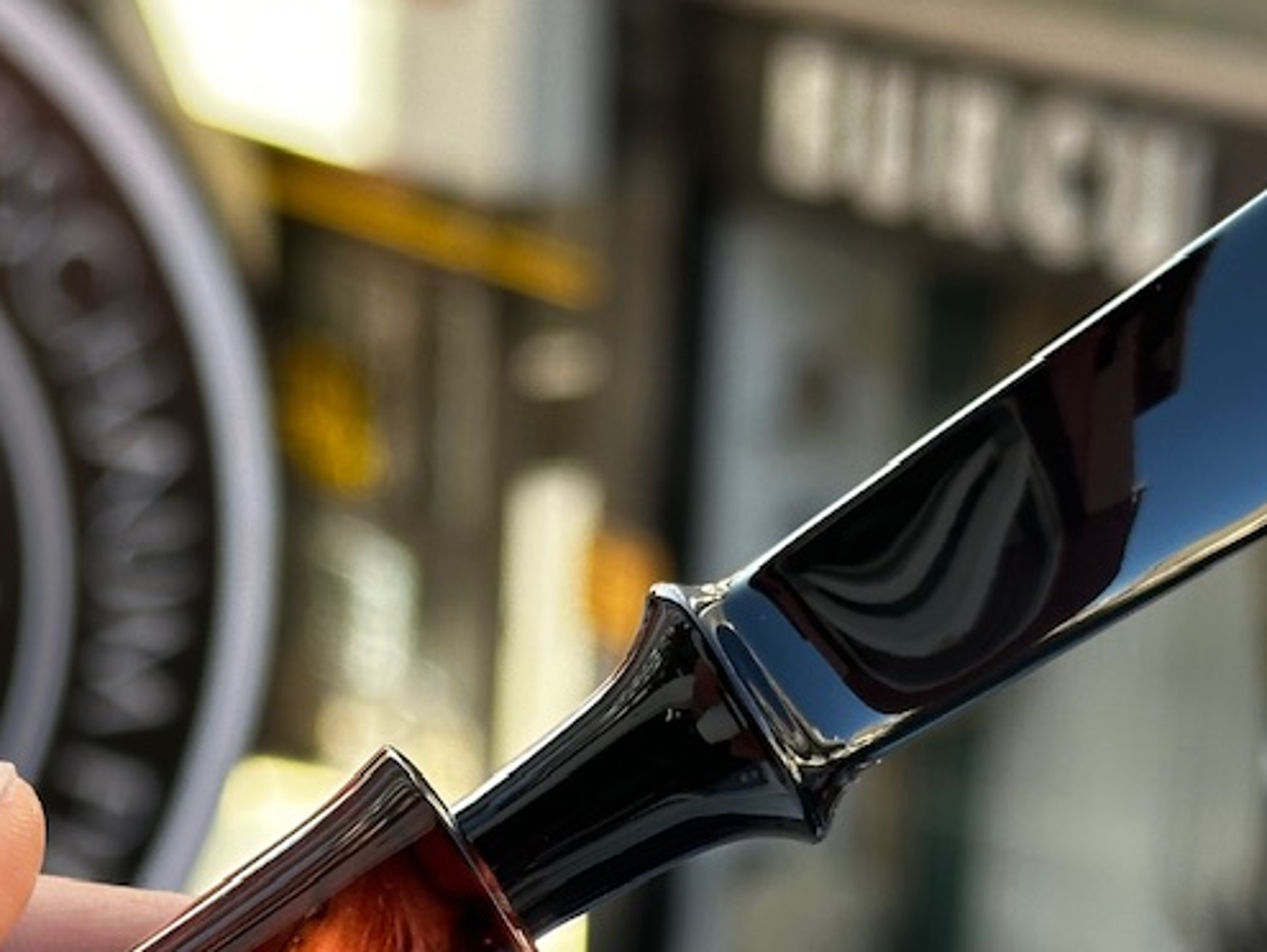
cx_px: 420
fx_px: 4542
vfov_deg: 11.9
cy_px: 870
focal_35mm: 124
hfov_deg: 15.8
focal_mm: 6.86
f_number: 1.78
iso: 64
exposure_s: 1/313
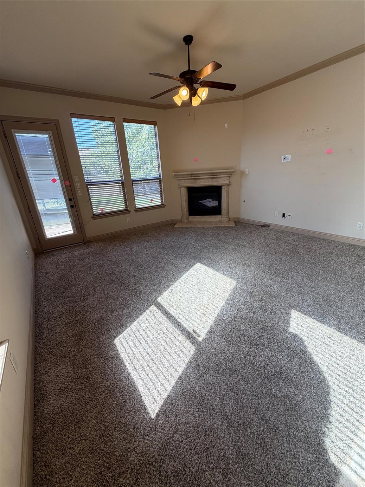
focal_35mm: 14
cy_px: 244
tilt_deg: -19.9
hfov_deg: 85.7
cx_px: 182
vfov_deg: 102.1
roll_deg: +3.9
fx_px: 197
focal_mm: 2.22
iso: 50
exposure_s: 1/120
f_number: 2.2
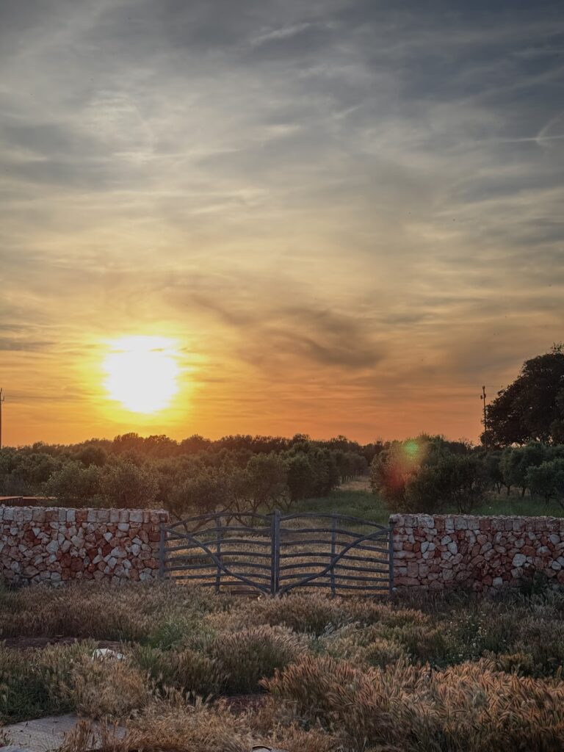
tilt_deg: +2.9
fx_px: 804
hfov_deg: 38.7
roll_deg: -0.2
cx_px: 282
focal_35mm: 37
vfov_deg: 50.1
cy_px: 376
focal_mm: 6.76
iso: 64
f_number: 1.78
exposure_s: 1/1000
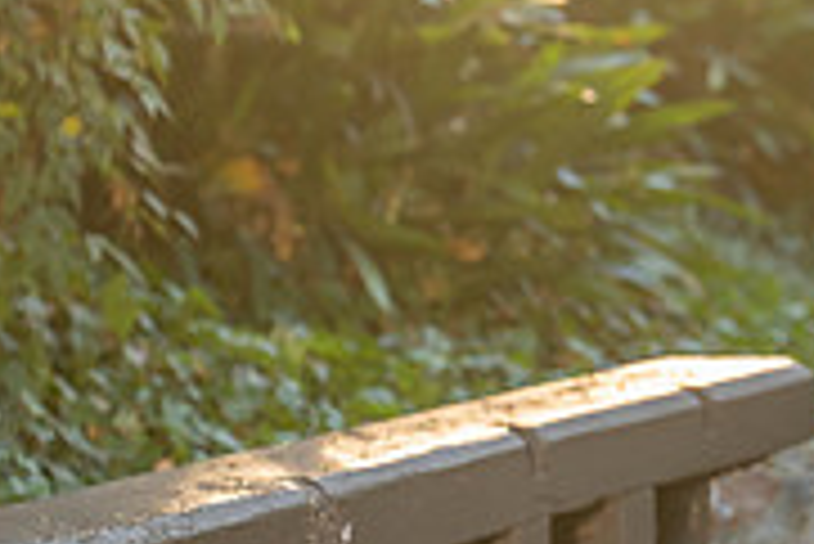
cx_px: 1214
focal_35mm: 224
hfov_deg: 9.0
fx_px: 5069
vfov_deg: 6.1
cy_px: 411
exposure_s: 1/200
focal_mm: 70
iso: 400
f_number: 4
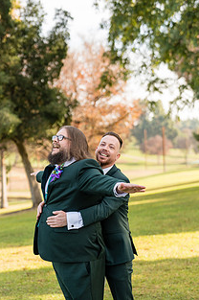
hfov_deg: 18.9
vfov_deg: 27.9
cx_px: 77
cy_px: 207
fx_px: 598
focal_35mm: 72
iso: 320
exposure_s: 1/2000
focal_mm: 50
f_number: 2
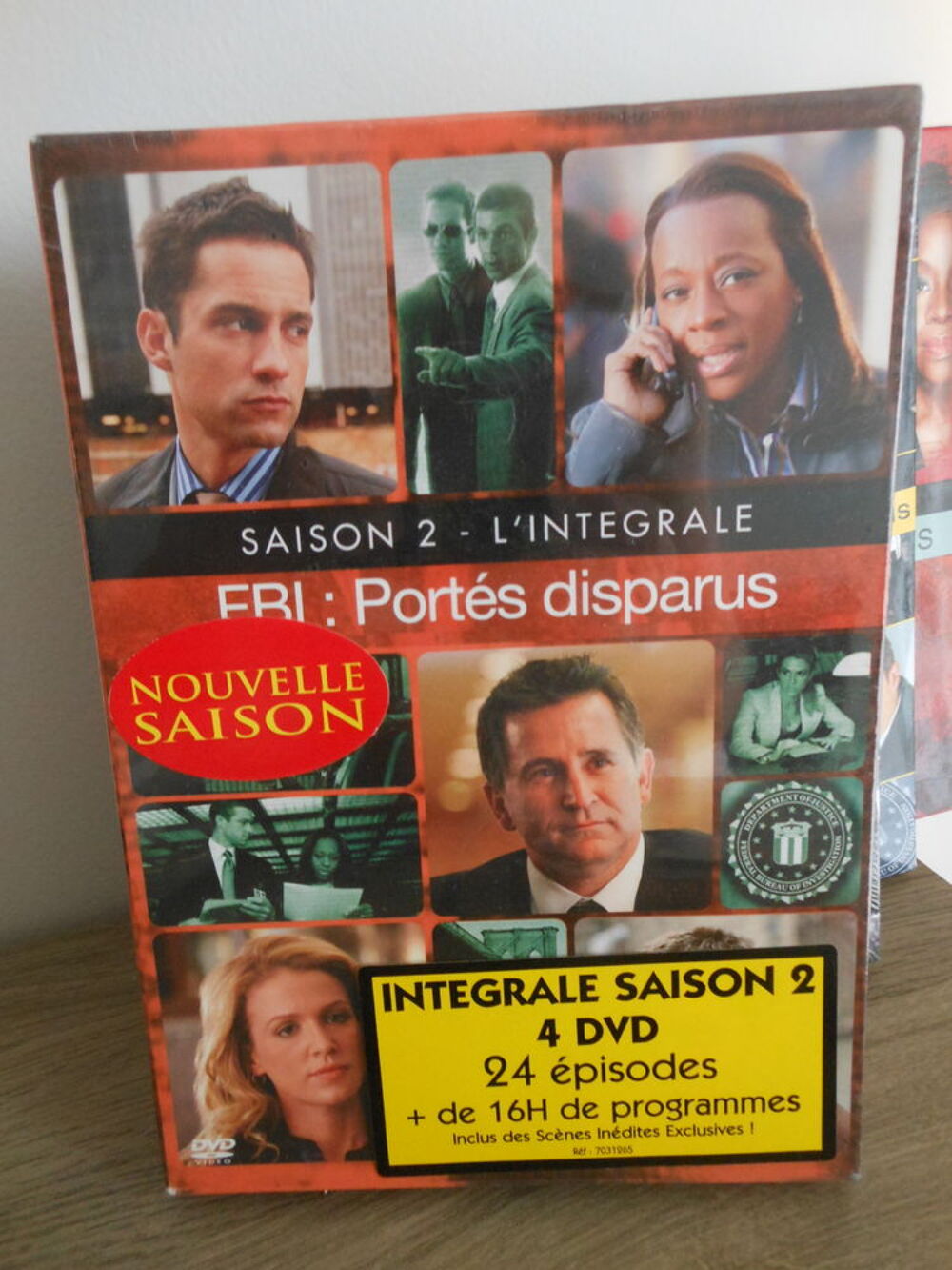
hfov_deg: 54.9
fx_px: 917
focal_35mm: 25
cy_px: 635
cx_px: 476
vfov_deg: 69.4
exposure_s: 1/30
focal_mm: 4.5
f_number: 3.2
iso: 400
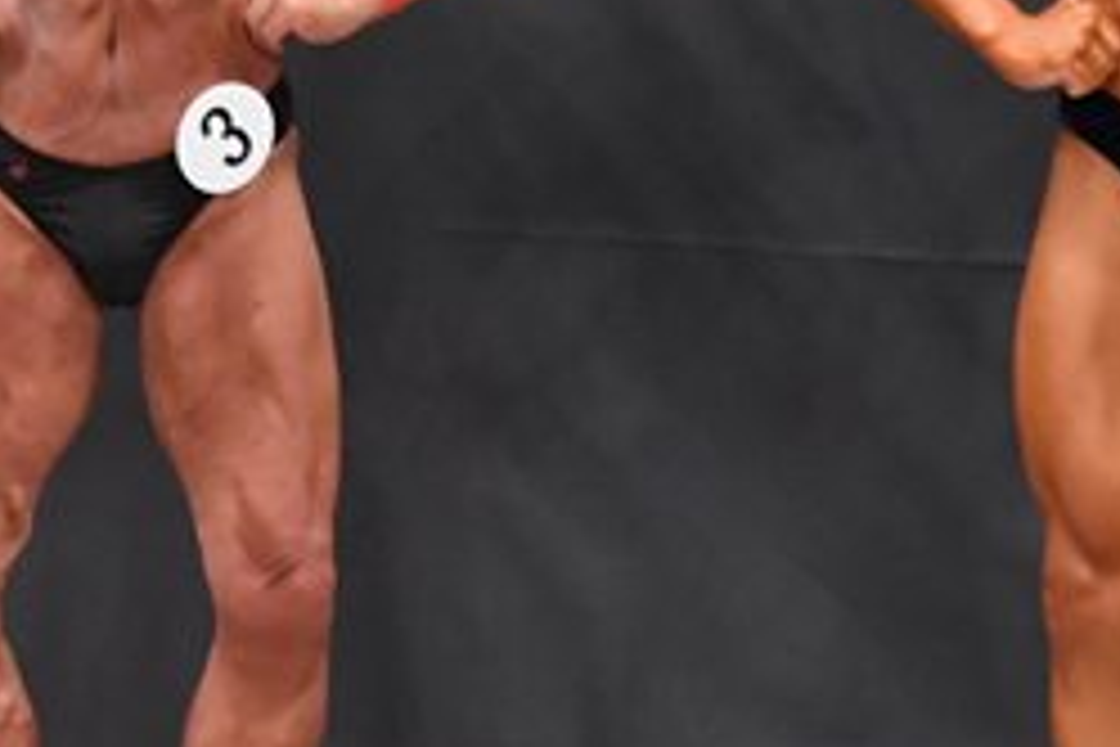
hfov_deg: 3.1
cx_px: 83
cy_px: 166
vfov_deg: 2.0
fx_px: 20998
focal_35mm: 675
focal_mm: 145
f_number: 5.6
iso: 5000
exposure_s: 1/400
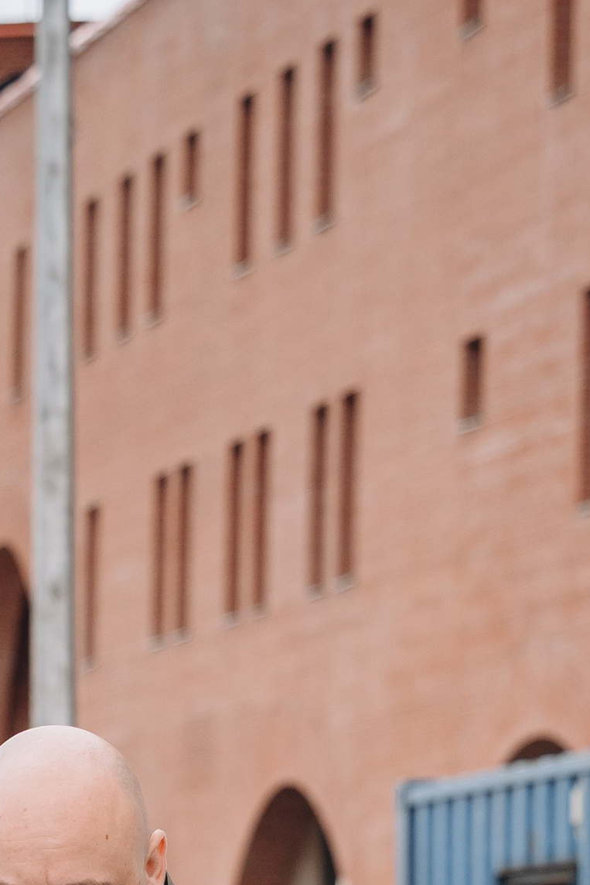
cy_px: 1447
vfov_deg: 8.5
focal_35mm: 235
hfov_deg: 5.8
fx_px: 5775
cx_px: 328
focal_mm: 70
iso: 400
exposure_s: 1/800
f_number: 4
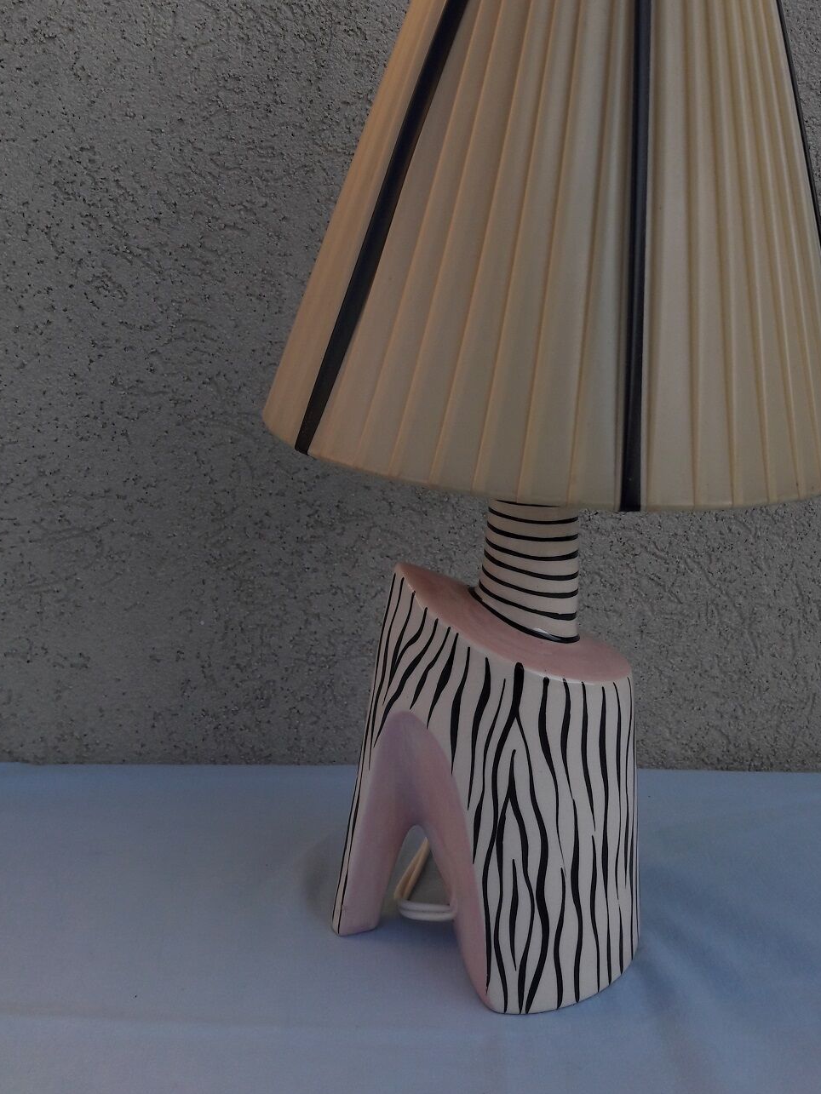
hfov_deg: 39.4
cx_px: 521
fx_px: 1138
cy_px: 416
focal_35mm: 36
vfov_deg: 50.9
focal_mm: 3.7
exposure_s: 1/444
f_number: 1.9
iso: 40
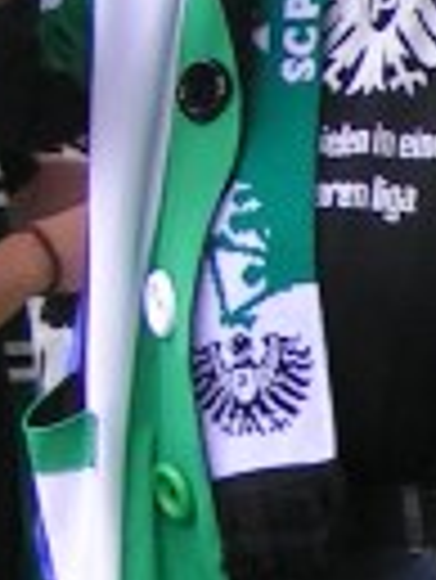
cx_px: 921
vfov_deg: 8.4
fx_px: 3940
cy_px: 409
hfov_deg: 6.1
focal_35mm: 235
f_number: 4.5
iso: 50
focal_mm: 5.8
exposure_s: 1/80
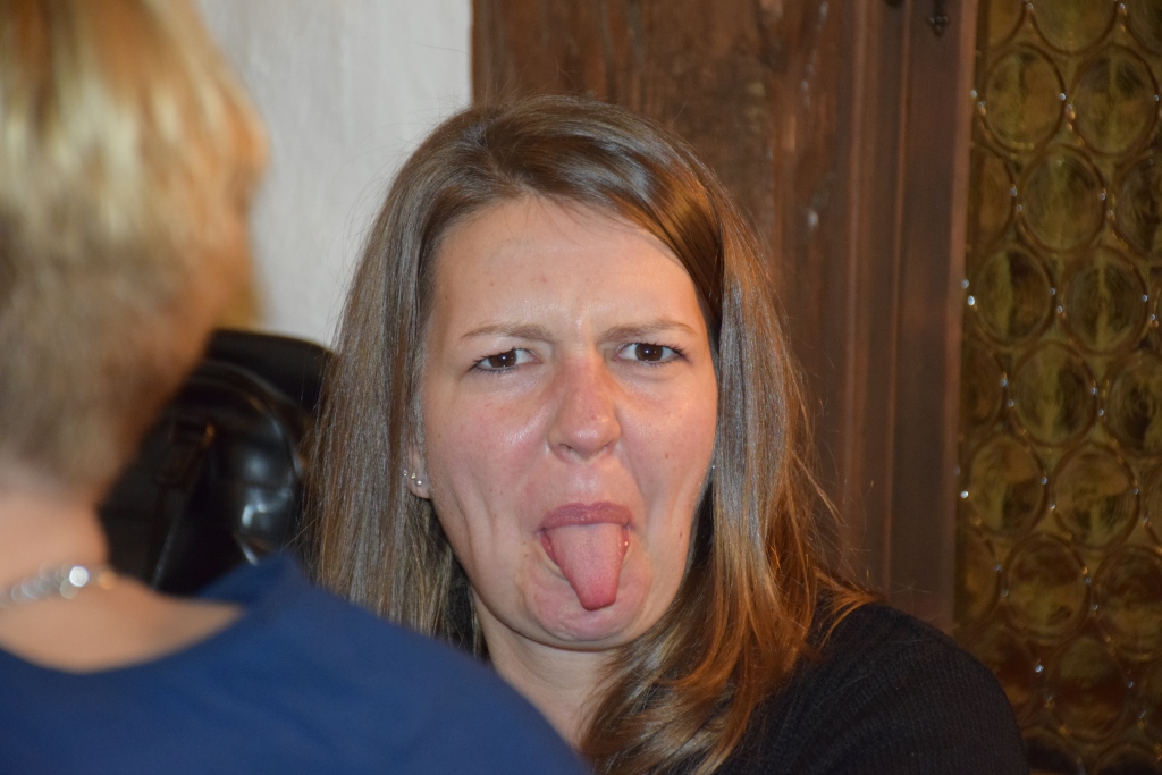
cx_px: 581
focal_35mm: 150
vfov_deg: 9.2
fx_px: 4842
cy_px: 388
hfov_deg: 13.7
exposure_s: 1/60
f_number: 5.6
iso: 3200
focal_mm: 100
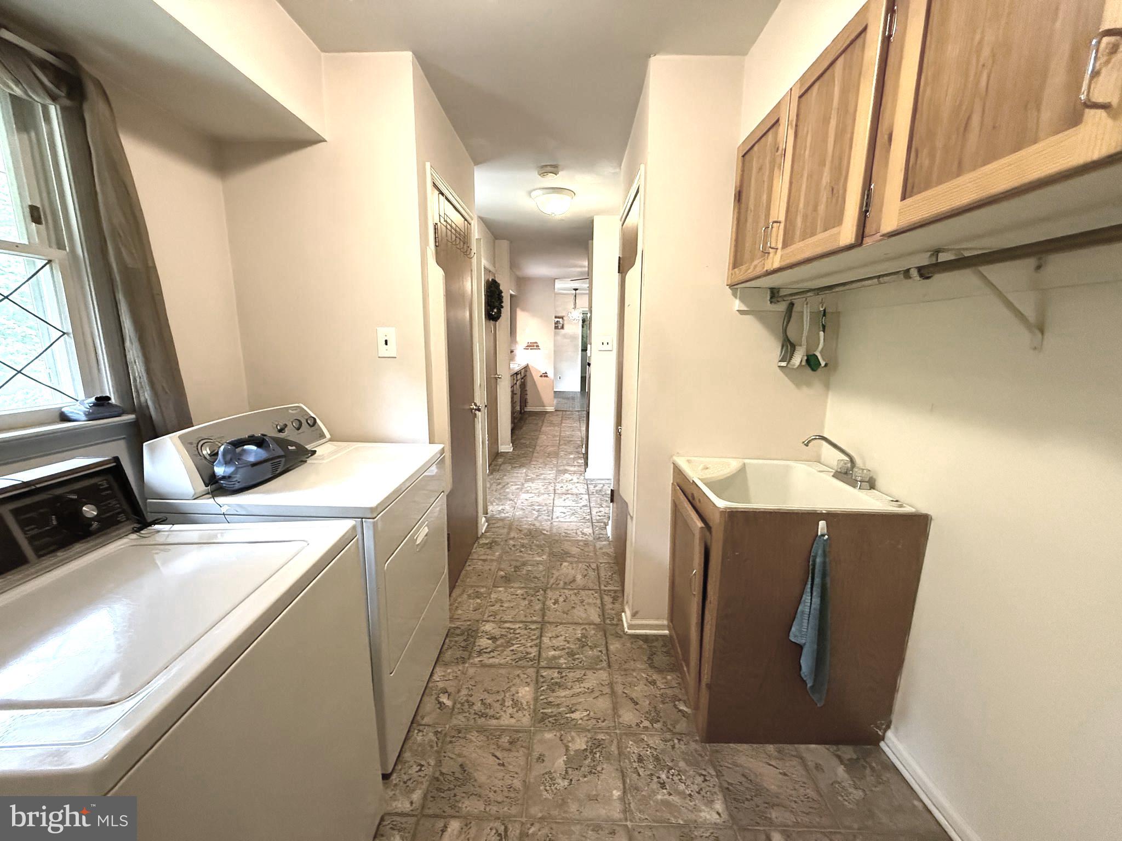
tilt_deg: -10.1
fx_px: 454
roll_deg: +0.3
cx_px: 561
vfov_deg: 85.7
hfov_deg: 102.1
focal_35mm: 14
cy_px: 420
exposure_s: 1/60
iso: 640
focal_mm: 2.22
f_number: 2.2
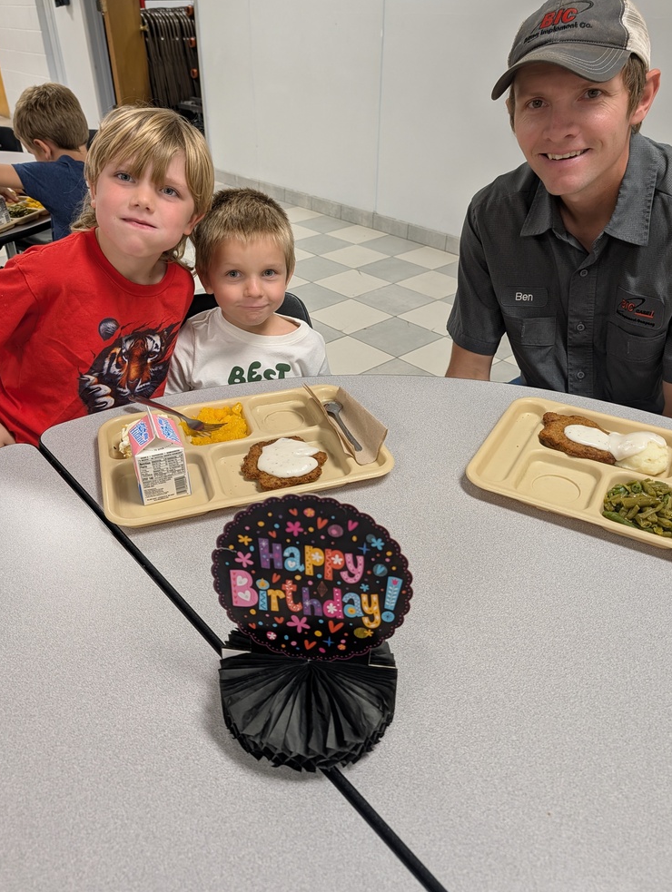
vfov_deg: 69.3
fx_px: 646
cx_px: 329
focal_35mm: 25
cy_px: 444
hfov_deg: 55.0
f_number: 1.68
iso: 78
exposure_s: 1/30
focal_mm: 6.9
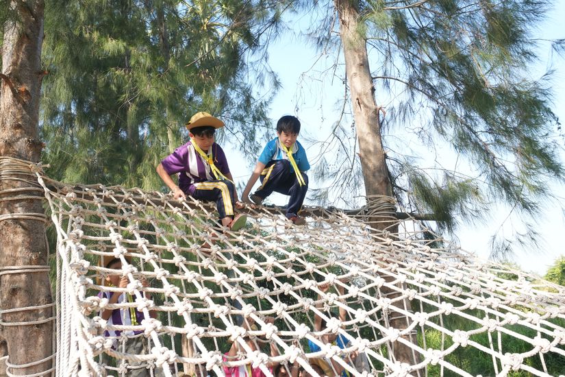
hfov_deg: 61.9
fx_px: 471
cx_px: 282
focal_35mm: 30
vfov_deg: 43.6
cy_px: 188
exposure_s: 1/400
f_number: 7.1
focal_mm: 20
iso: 640
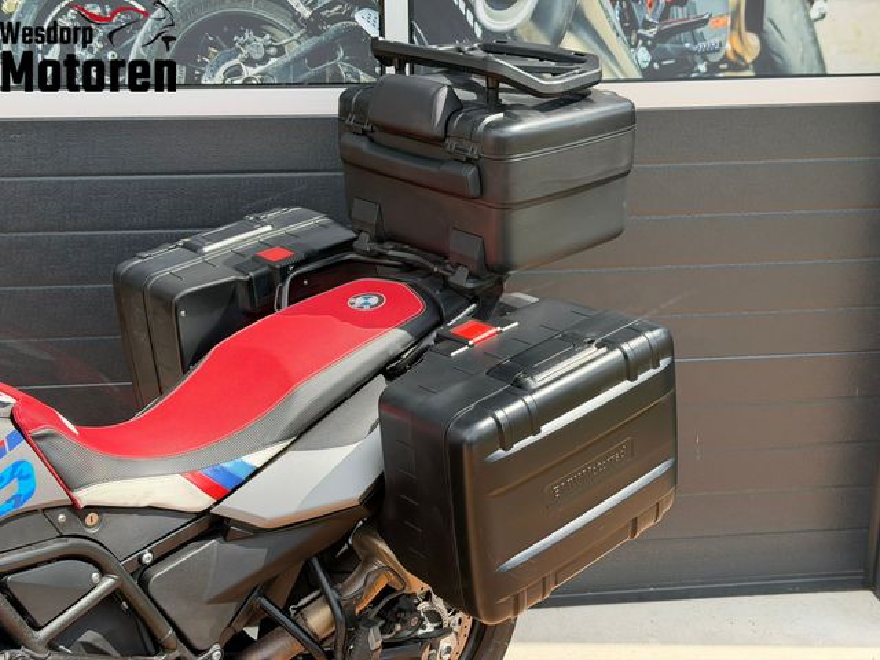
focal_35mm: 48
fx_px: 1220
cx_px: 440
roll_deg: +0.2
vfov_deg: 30.3
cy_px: 330
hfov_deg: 39.7
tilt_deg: -17.4
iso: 100
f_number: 1.78
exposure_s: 1/1456
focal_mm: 6.76
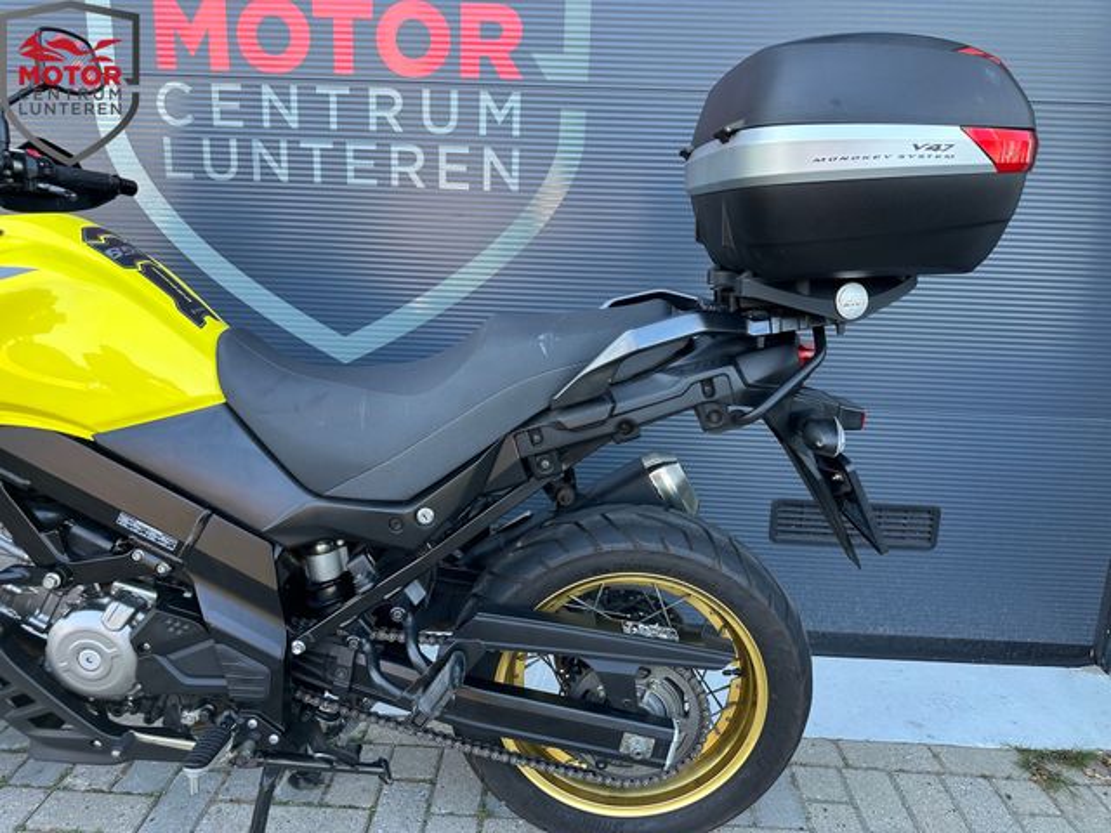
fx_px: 770
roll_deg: -3.5
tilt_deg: -11.2
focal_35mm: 24
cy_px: 416
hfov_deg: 71.6
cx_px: 556
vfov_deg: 56.8
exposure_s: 1/121
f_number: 1.78
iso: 64
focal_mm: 6.86
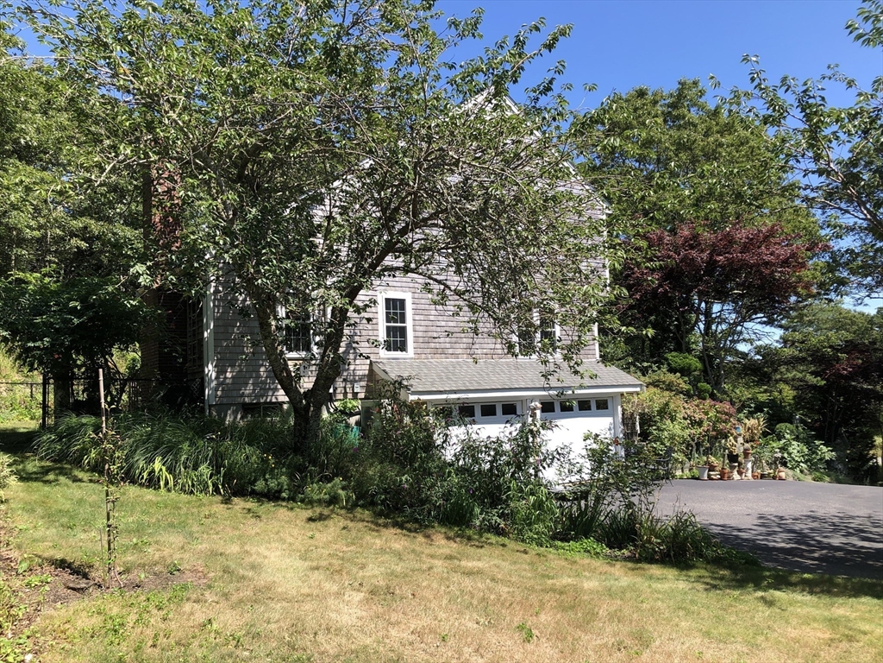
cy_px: 332
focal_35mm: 28
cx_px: 442
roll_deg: +1.2
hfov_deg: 63.4
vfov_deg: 49.7
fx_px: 714
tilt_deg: +7.0
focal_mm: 4
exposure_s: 1/838
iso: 20
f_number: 1.8
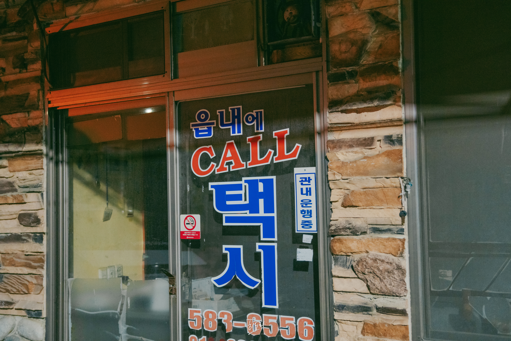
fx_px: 625
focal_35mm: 44
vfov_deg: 30.5
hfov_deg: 44.5
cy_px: 170
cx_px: 256
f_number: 2.8
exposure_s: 1/40
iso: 5000
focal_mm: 44
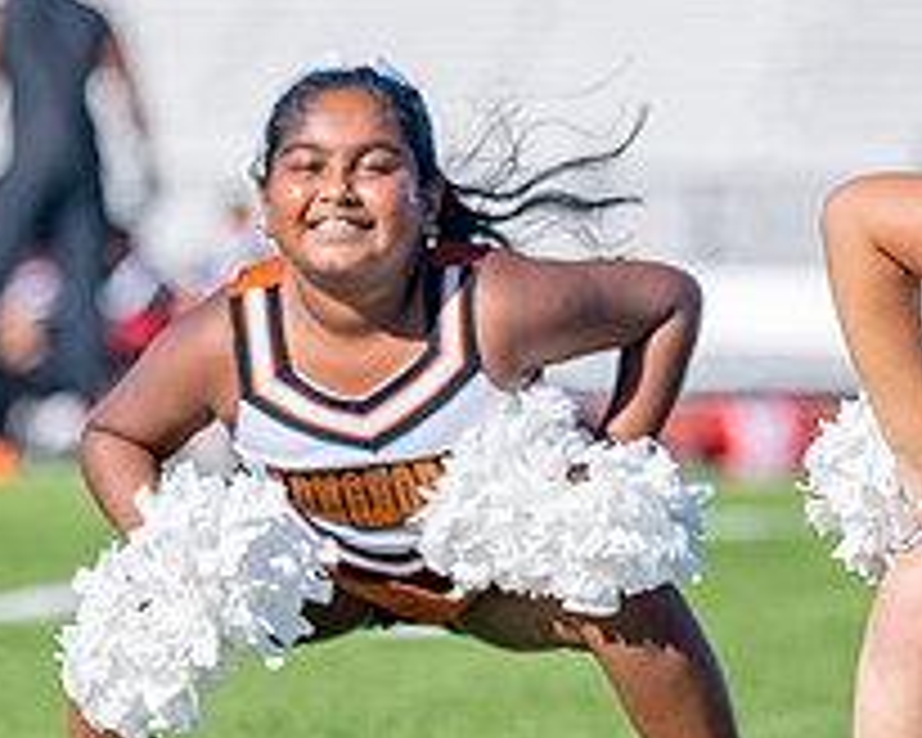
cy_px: 211
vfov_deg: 3.0
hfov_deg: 3.8
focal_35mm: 514
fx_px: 14026
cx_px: 592
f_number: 2.8
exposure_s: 1/2500
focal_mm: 140
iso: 100
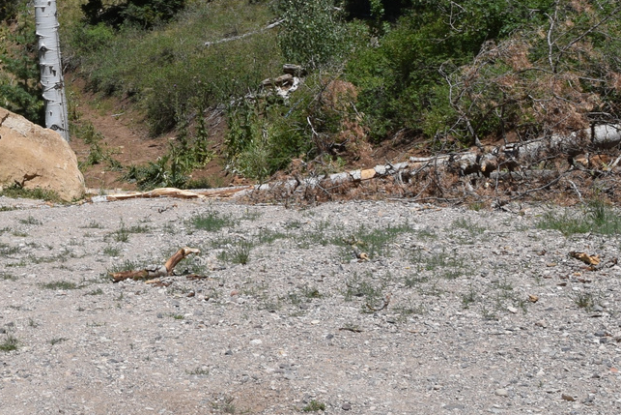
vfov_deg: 15.6
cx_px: -29
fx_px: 1484
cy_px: 5
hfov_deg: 22.5
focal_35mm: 86
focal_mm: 18
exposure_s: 1/320
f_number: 9
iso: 100
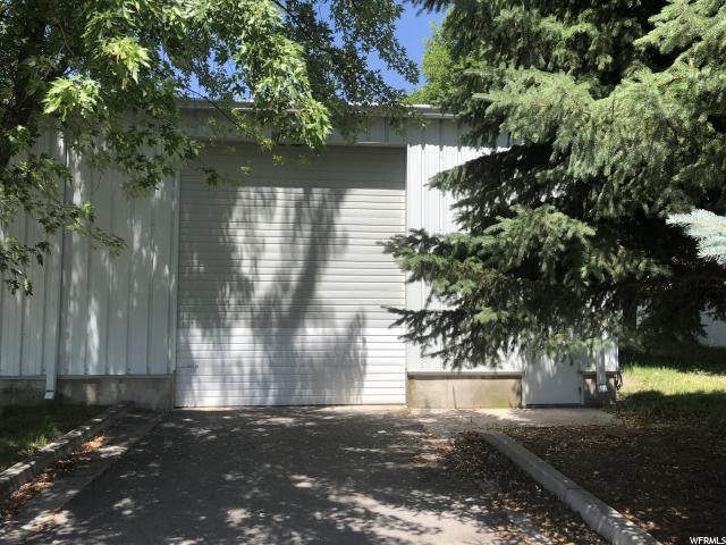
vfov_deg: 49.7
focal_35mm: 28
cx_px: 363
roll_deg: +0.5
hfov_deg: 63.4
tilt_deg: +2.6
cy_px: 272
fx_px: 587
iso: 20
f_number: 1.8
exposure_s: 1/906
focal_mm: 3.99
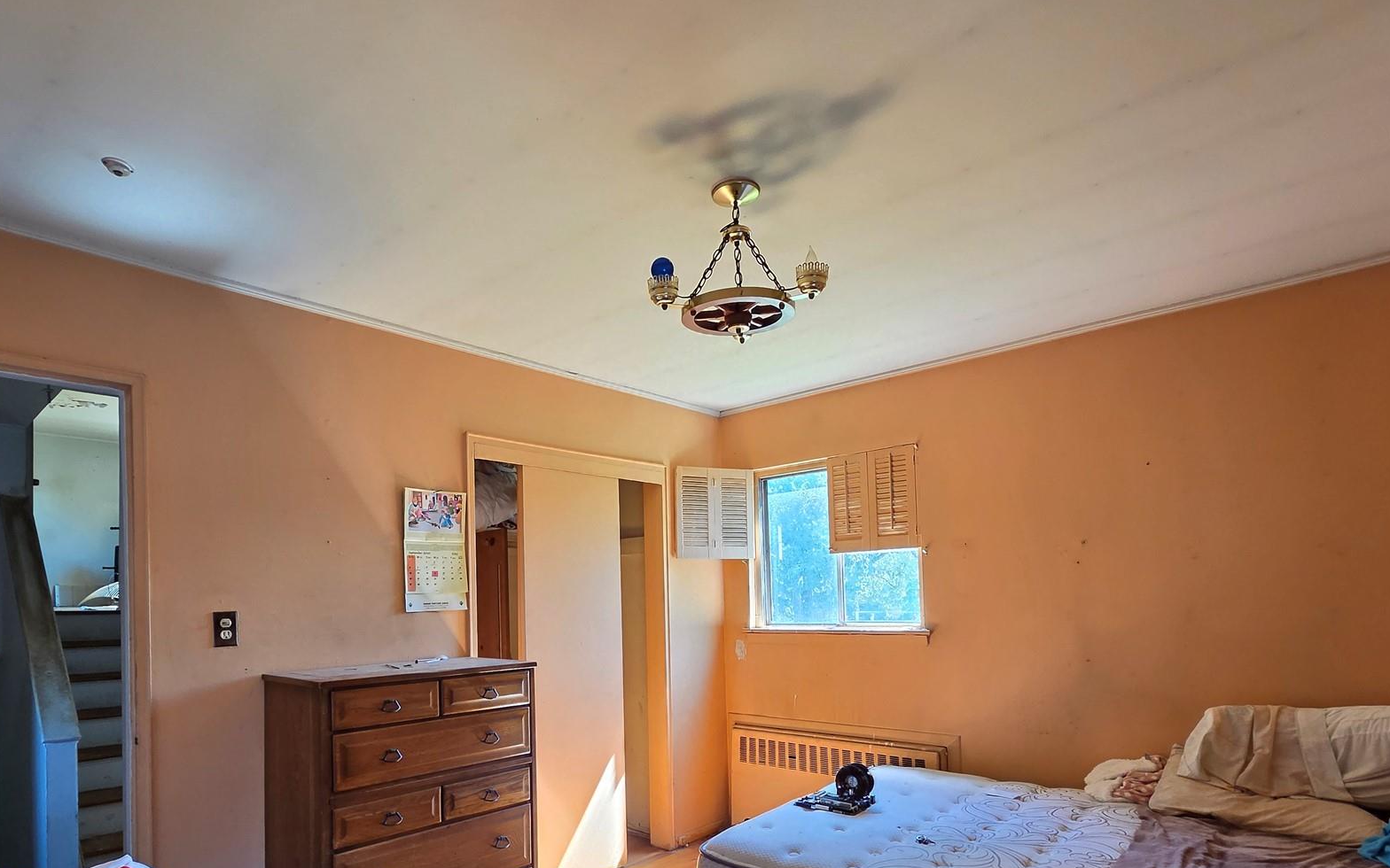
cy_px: 593
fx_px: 682
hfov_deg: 90.7
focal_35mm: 18
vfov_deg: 63.0
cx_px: 613
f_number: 2.2
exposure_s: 1/100
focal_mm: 2.2
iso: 160
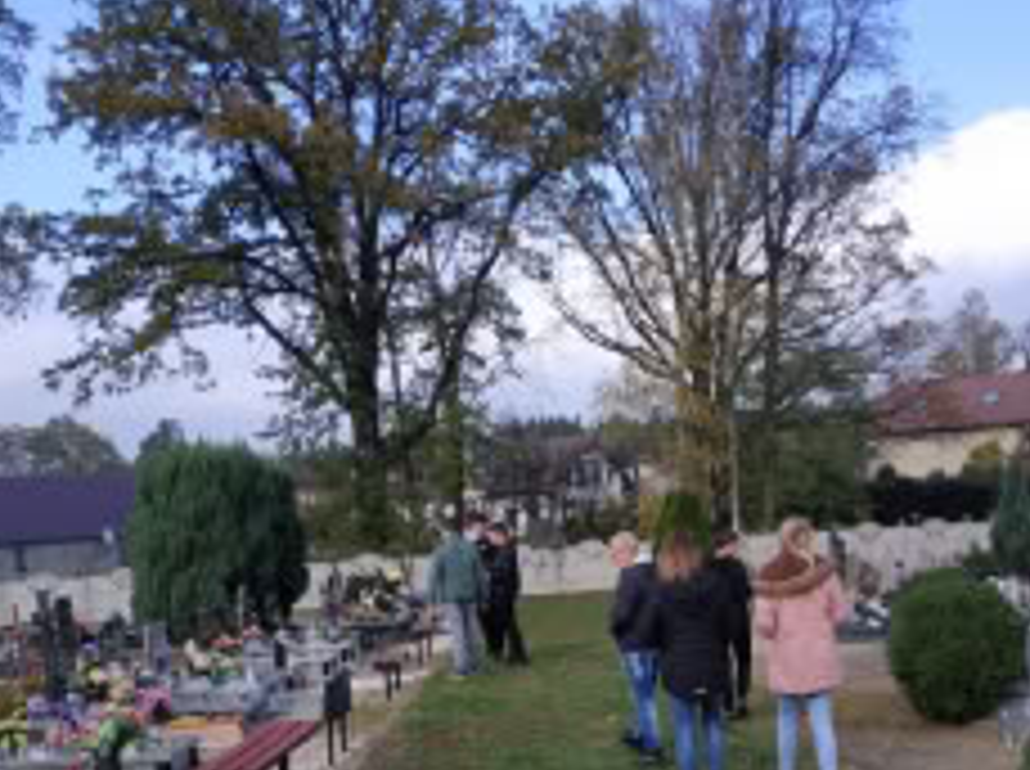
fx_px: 1248
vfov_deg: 33.4
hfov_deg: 44.5
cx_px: 639
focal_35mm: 42
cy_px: 594
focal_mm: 3.94
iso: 200
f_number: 1.9
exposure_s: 1/1575
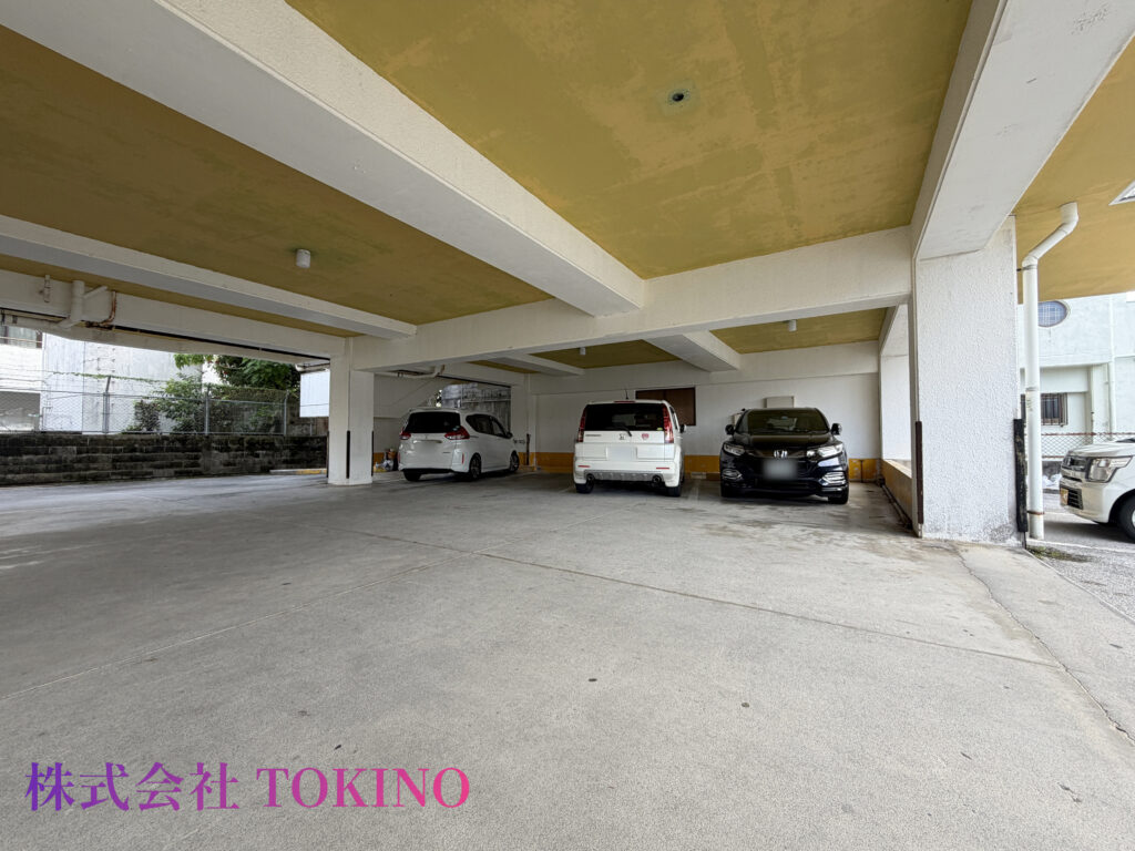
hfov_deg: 102.1
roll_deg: +0.4
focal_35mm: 14
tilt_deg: +2.8
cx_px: 568
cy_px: 426
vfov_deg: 85.7
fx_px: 459
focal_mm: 2.22
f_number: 2.2
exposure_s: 1/121
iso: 50
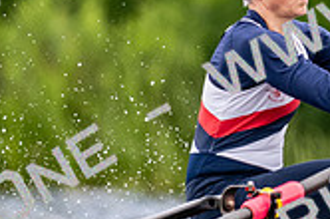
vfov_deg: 0.4
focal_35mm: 3148
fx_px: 28801
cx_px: 447
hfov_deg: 0.7
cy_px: 102
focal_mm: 600
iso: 800
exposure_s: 1/2500
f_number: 4
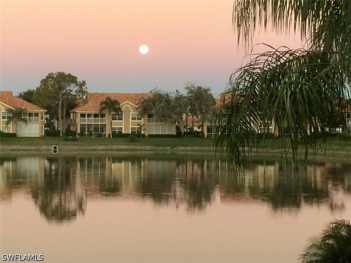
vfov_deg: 48.2
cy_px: 132
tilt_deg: -0.3
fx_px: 294
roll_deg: +0.7
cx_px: 176
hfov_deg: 61.7
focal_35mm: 29
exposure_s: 1/40
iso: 40
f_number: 2.2
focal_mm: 4.15
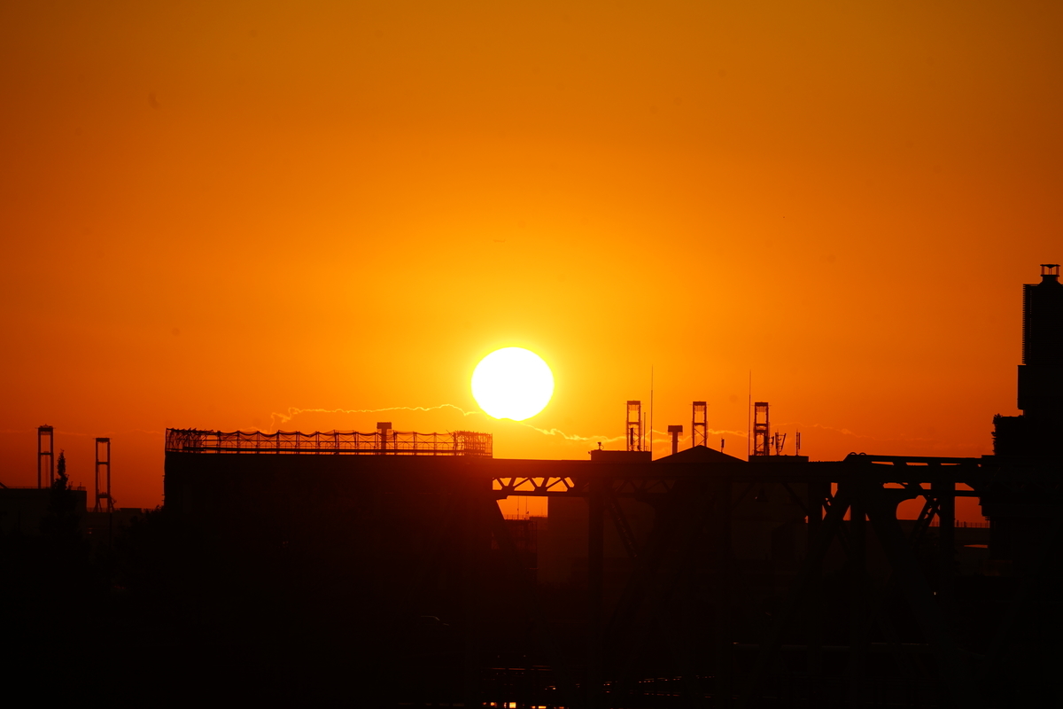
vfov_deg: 4.6
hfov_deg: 6.9
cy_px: 354
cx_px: 532
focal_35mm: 300
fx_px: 8858
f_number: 11
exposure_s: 1/640
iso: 100
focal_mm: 300
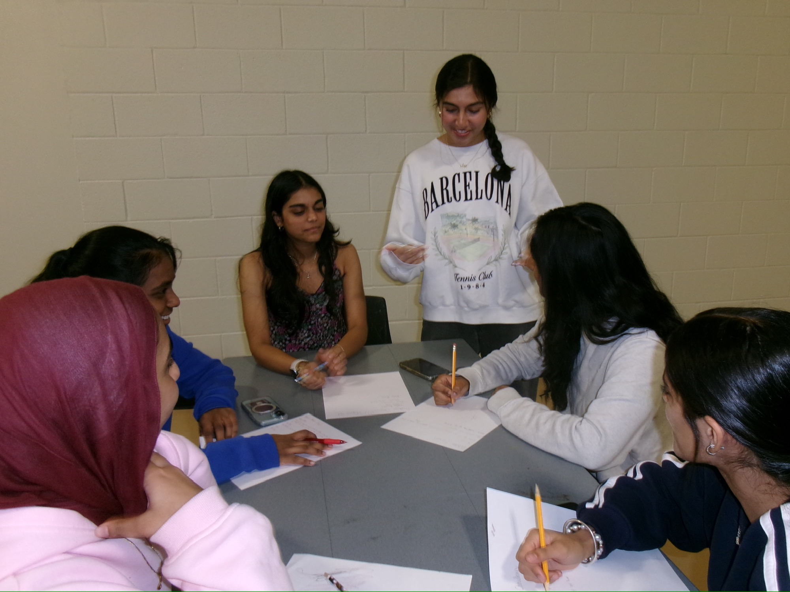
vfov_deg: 49.7
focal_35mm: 28
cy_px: 296
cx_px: 395
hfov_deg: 63.4
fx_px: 639
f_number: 3.9
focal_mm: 5.1
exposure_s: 1/34
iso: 200
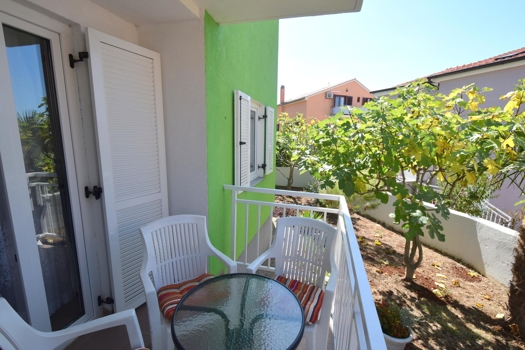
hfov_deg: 100.4
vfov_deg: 77.3
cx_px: 262
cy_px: 175
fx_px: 219
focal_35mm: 15
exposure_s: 1/250
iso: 200
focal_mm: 10
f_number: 8
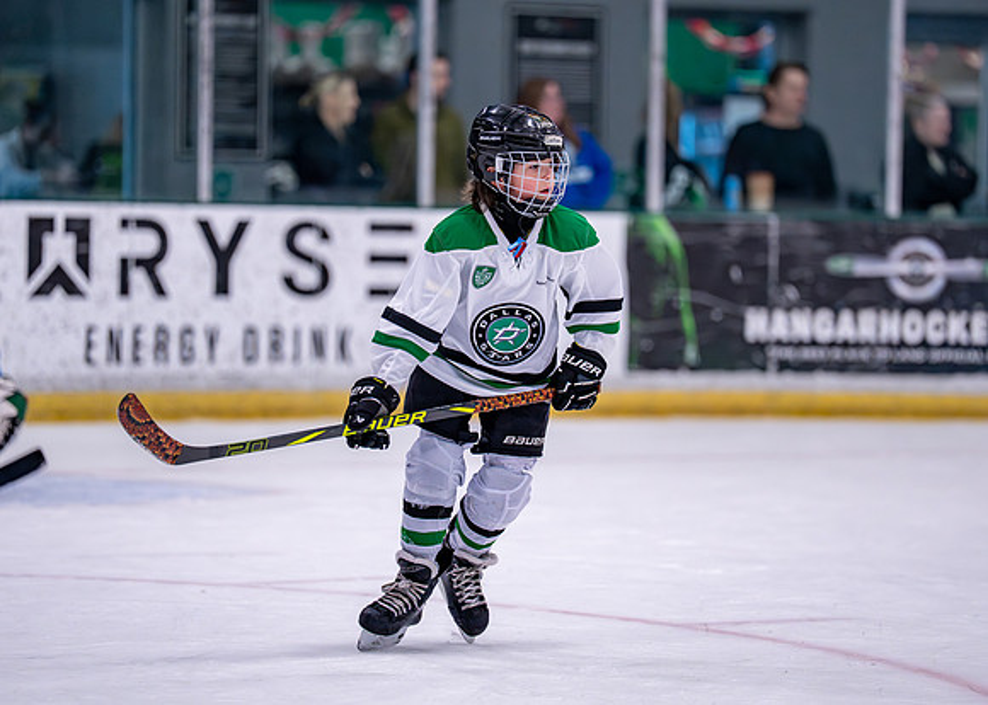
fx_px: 6089
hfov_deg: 9.3
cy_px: 313
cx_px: 540
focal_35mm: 217
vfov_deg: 6.6
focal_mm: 182
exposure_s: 1/1250
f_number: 2.8
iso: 2500
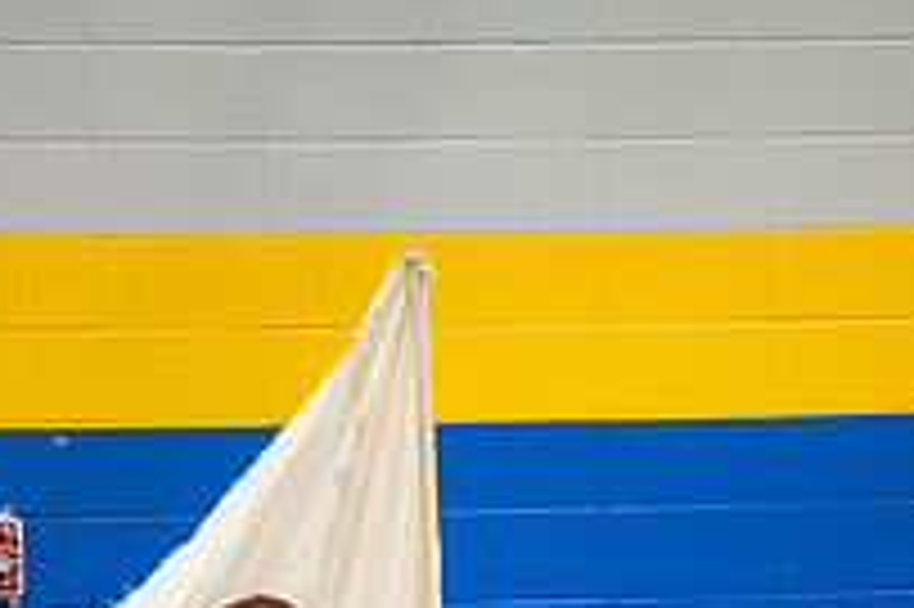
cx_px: 396
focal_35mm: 444
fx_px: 11263
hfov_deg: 4.6
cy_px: 995
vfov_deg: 3.1
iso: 3600
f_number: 4
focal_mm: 200
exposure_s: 1/500
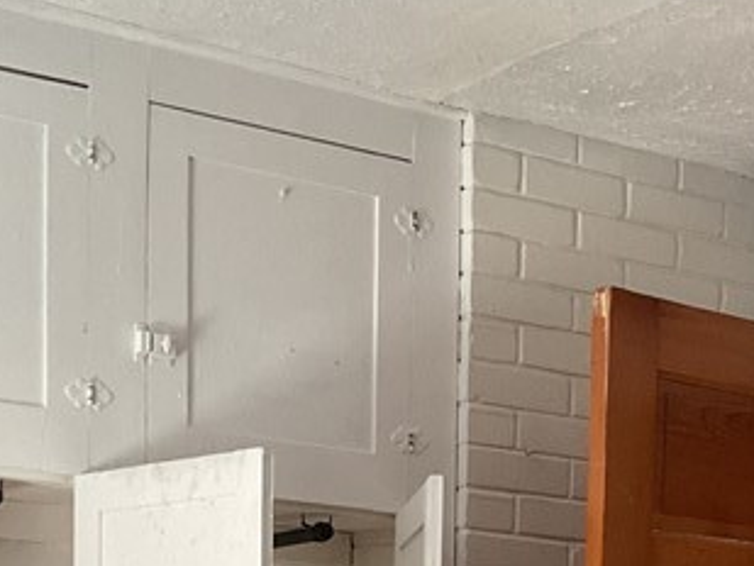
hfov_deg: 20.3
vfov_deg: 14.3
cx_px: 569
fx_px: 2092
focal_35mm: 96
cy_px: 866
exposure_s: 1/60
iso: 125
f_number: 1.8
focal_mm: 3
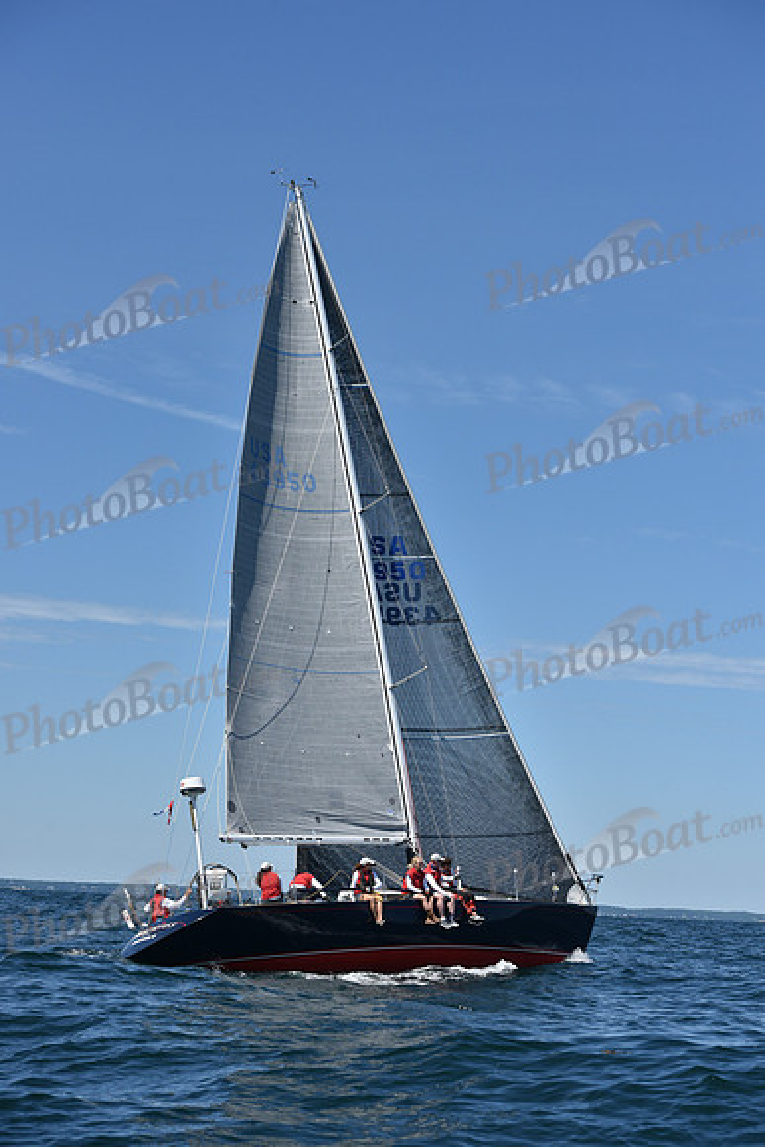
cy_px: 574
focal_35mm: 70
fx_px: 2230
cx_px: 382
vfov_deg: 28.8
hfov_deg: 19.5
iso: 250
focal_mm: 70
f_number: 7.1
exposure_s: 1/1600
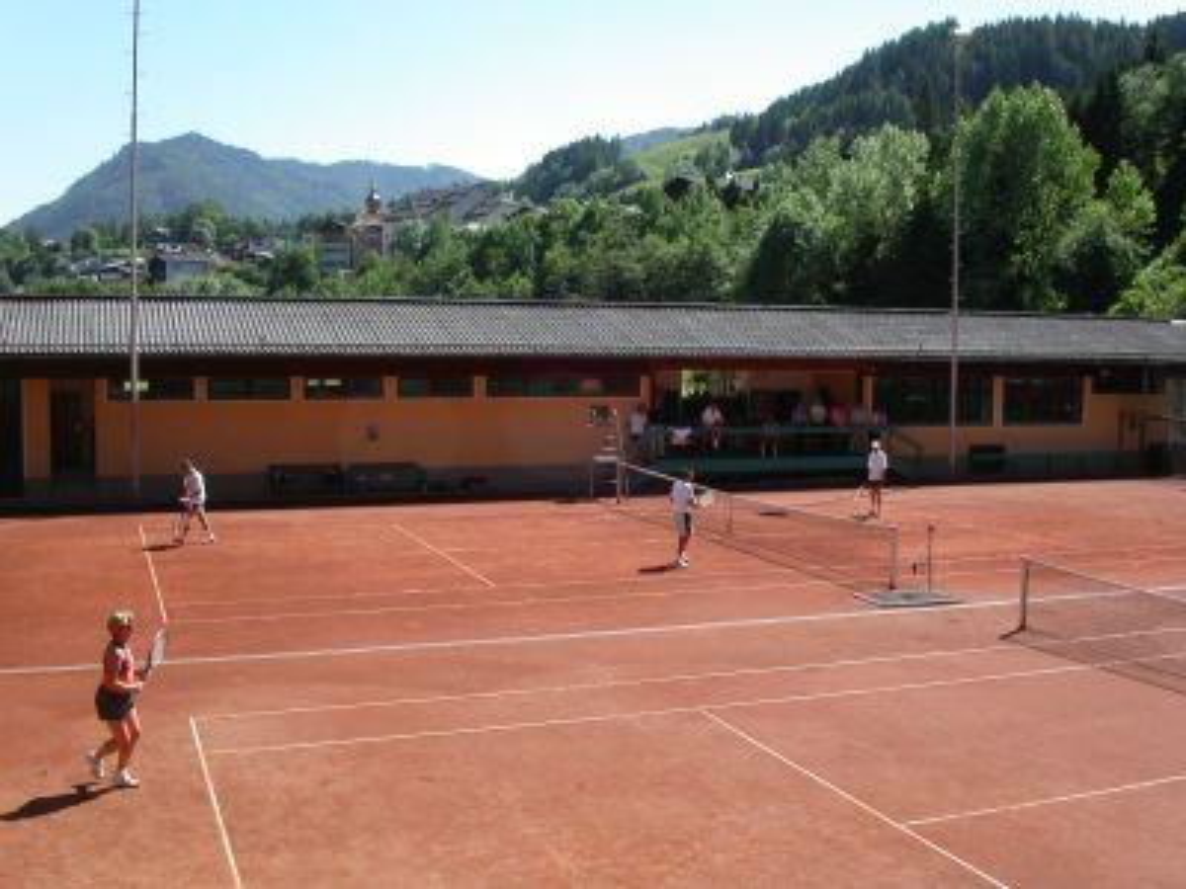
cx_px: 593
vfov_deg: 37.7
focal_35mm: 38
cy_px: 444
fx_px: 1302
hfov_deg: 49.0
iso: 100
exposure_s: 1/180
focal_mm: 7.8
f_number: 8
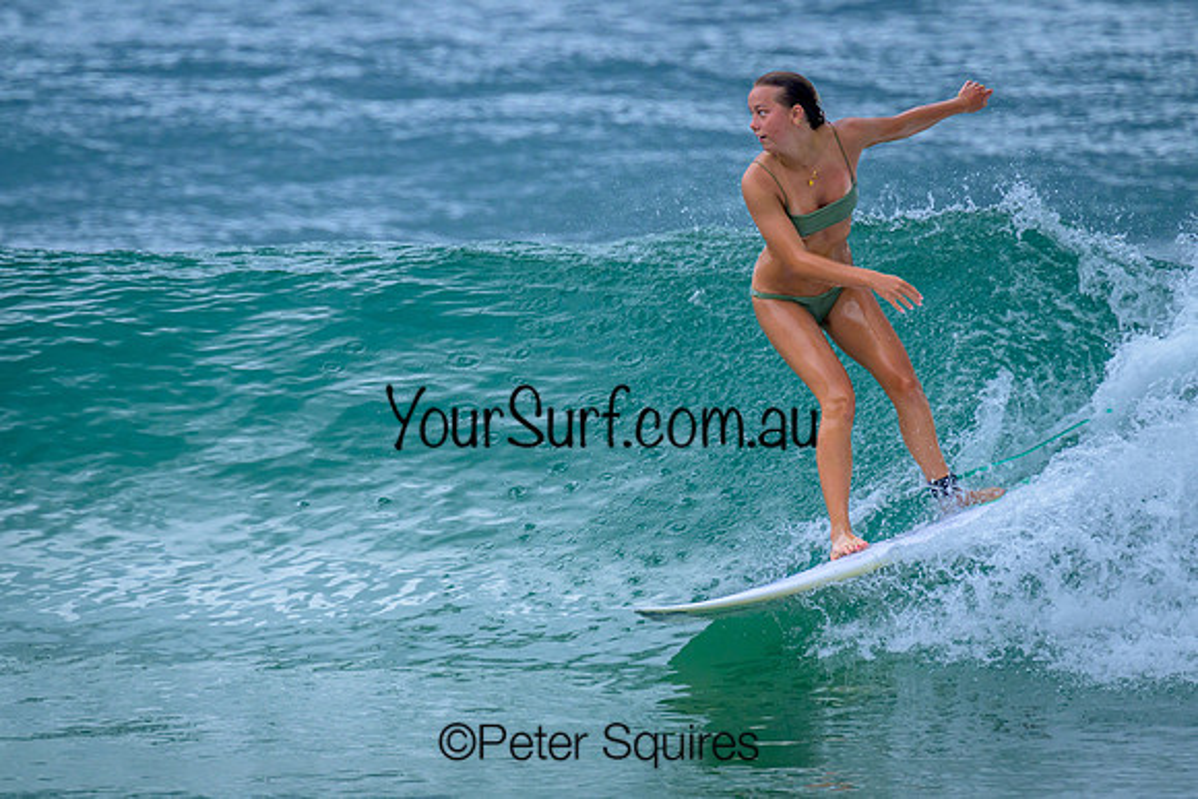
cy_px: 361
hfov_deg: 3.1
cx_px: 564
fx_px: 22121
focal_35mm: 665
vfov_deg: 2.1
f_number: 8
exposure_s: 1/2000
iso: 1400
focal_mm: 560
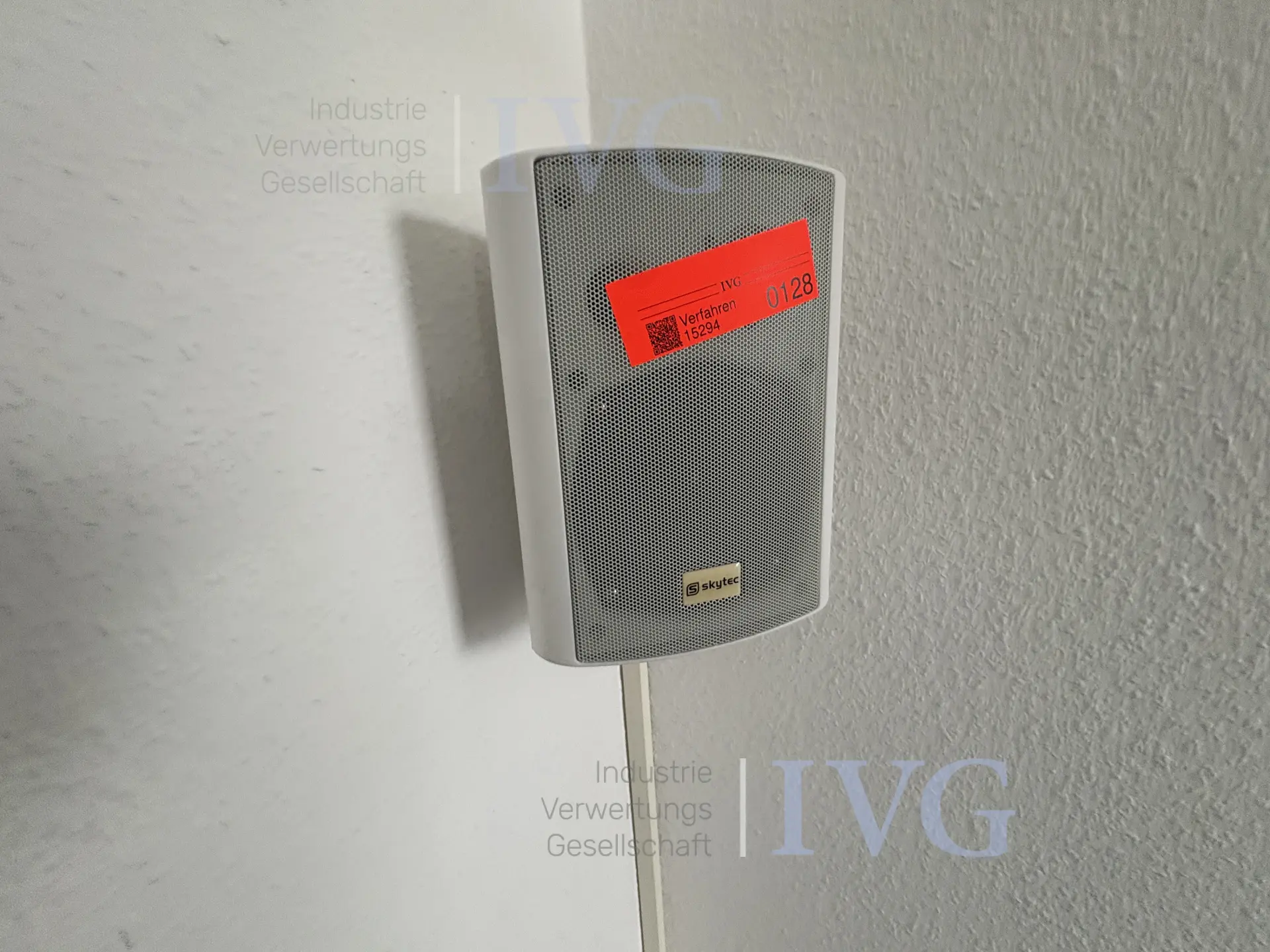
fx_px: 514
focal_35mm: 14
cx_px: 635
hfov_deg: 102.1
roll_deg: +5.0
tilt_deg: -17.3
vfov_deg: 85.7
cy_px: 476
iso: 200
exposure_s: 1/83
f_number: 2.2
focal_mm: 2.22
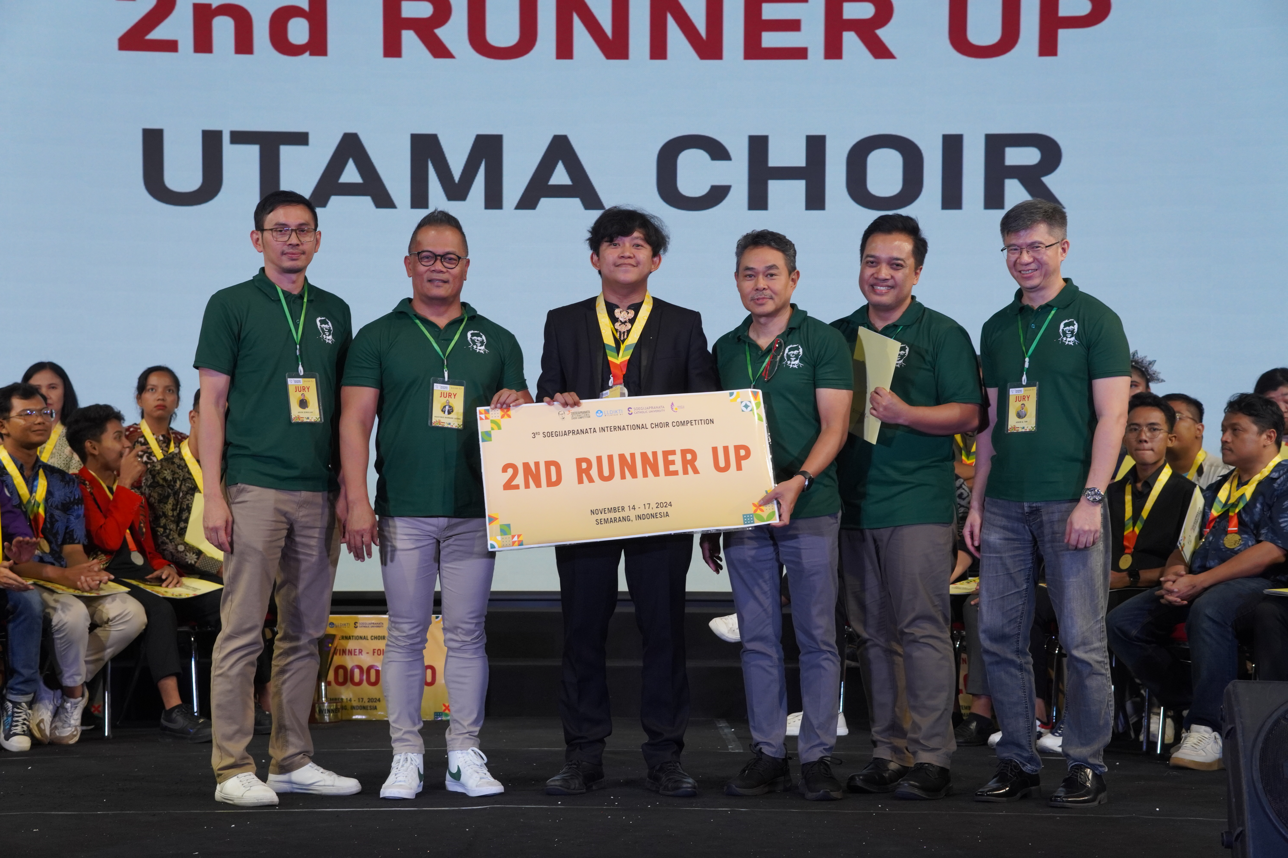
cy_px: 429
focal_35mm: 84
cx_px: 644
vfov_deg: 16.3
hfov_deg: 24.2
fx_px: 3005
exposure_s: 1/160
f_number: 4.5
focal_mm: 56
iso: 800
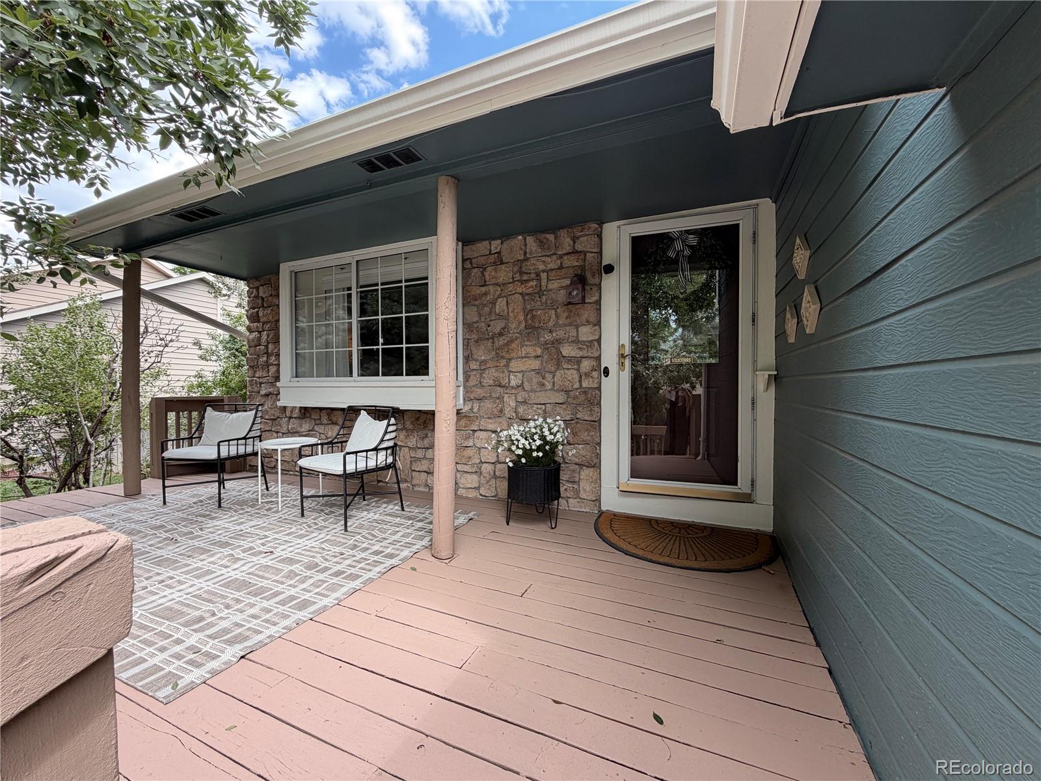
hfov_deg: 102.1
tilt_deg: +0.1
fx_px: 421
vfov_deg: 85.7
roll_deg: -0.5
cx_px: 520
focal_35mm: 14
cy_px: 390
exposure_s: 1/198
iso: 40
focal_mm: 2.22
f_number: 2.2
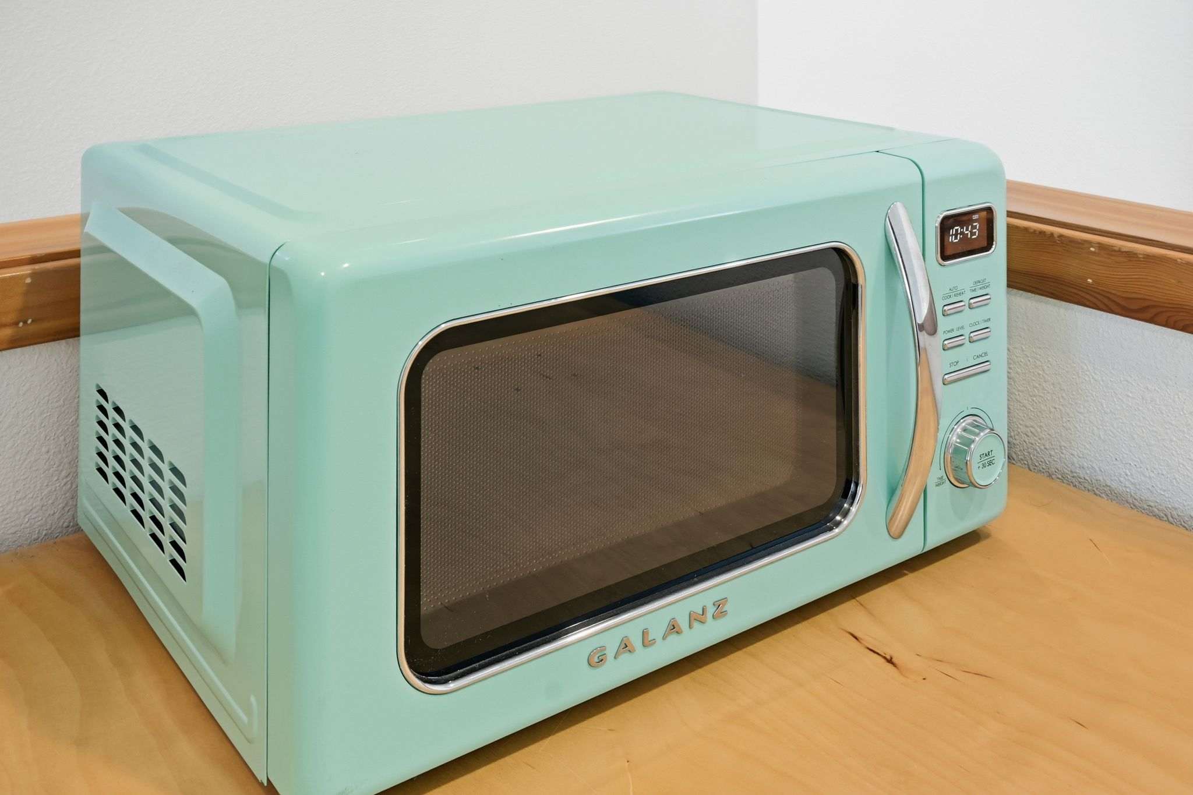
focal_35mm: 36
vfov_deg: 36.9
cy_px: 398
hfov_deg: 53.1
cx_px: 596
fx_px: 1193
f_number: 9
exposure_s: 1/40
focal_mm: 24
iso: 800
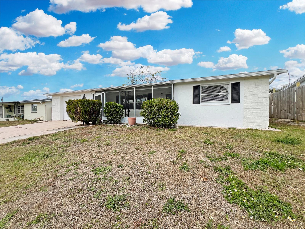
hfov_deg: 106.2
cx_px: 152
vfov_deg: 89.9
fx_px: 115
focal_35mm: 13
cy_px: 114
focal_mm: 1.57
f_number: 1.8
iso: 32
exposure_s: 1/911
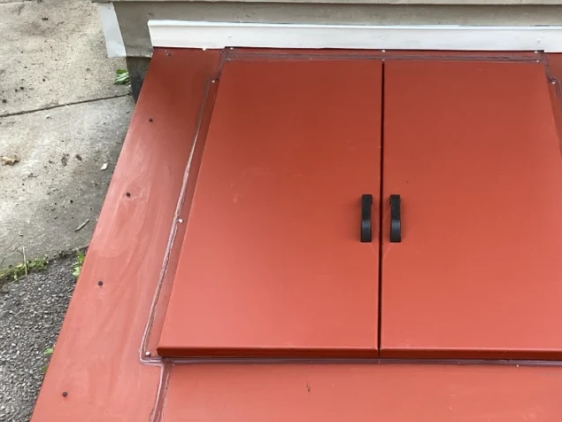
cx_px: 374
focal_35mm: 50
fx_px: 812
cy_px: 245
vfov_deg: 29.1
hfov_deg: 37.8
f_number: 2.4
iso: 80
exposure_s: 1/120
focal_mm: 3.3
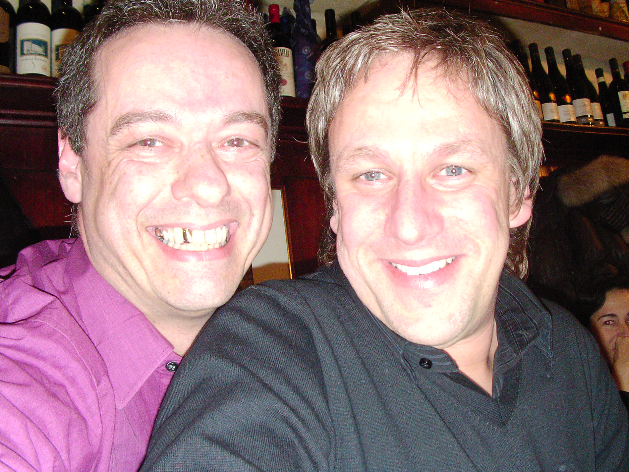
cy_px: 222
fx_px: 745
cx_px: 336
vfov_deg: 35.1
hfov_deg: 45.7
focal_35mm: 41
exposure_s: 1/30
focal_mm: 5.8
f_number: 3.5
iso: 200
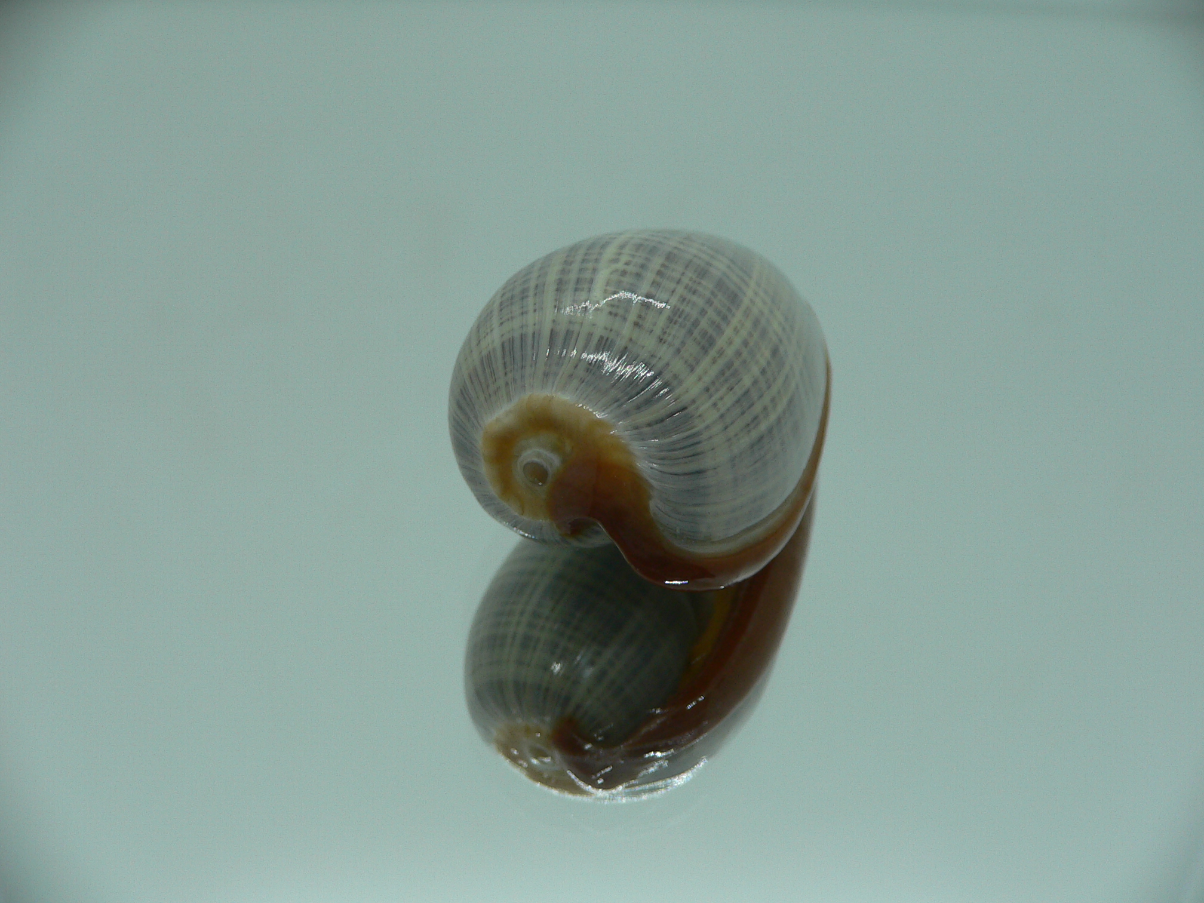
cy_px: 452
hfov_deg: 52.6
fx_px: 1217
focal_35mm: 35
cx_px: 602
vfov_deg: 40.7
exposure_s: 1/60
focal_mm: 4.6
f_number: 2.8
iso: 80
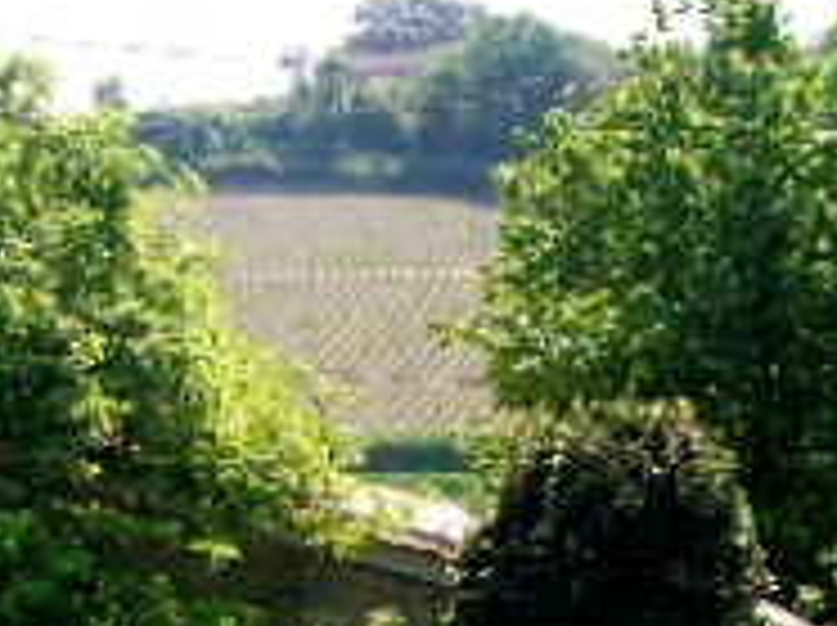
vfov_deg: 10.9
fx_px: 3212
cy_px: 806
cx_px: 380
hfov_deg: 14.8
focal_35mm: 133
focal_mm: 6.2
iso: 80
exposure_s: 1/196
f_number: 5.6
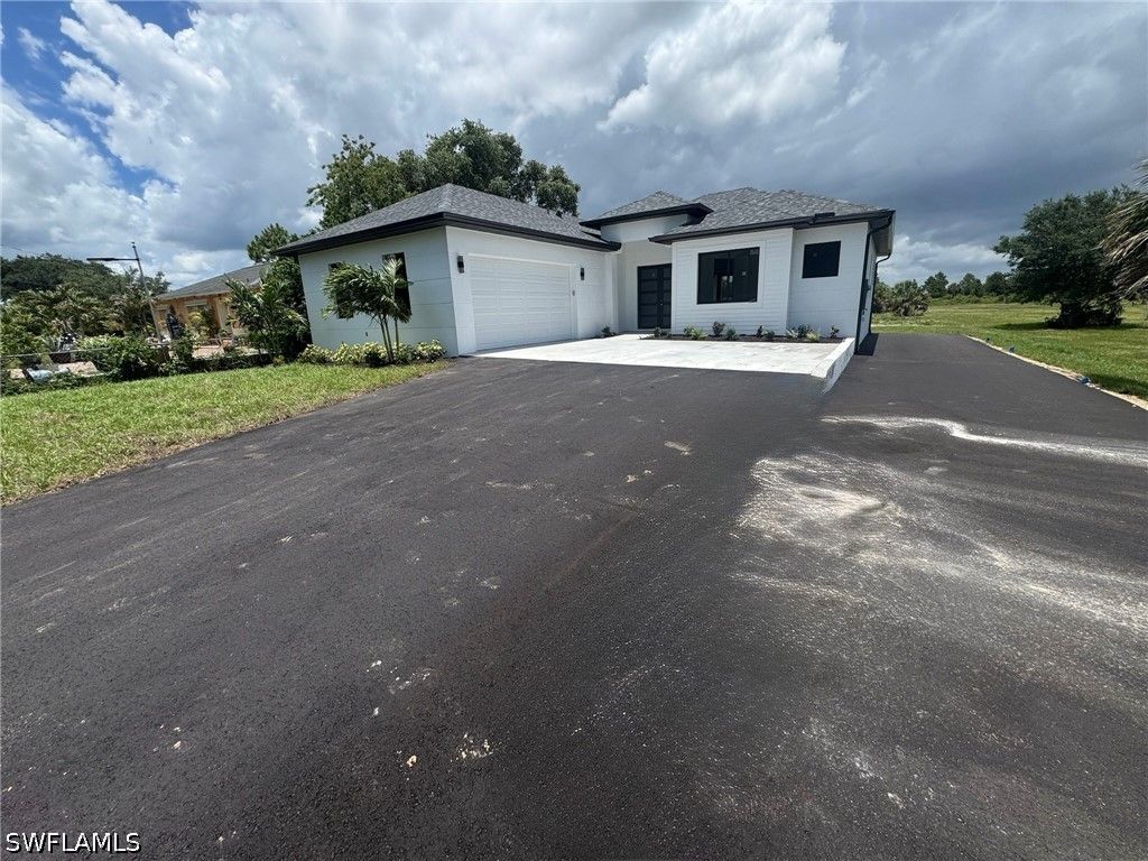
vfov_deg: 85.7
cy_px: 430
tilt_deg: -19.7
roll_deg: +2.8
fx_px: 464
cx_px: 574
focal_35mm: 14
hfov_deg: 102.1
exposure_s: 1/2674
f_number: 2.2
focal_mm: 2.22
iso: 50
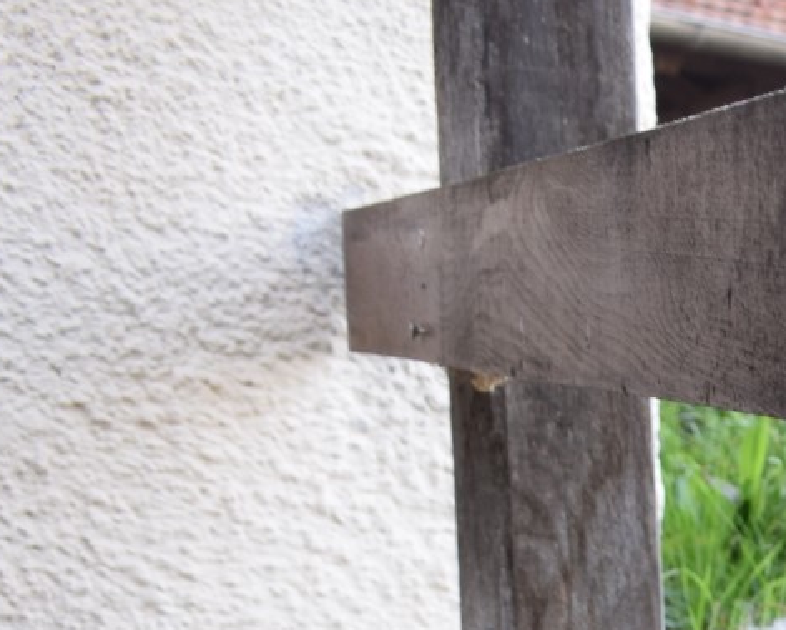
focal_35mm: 106
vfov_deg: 13.3
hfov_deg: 16.1
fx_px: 2467
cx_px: 1276
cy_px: 1082
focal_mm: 18
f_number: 5.6
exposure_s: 1/125
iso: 400
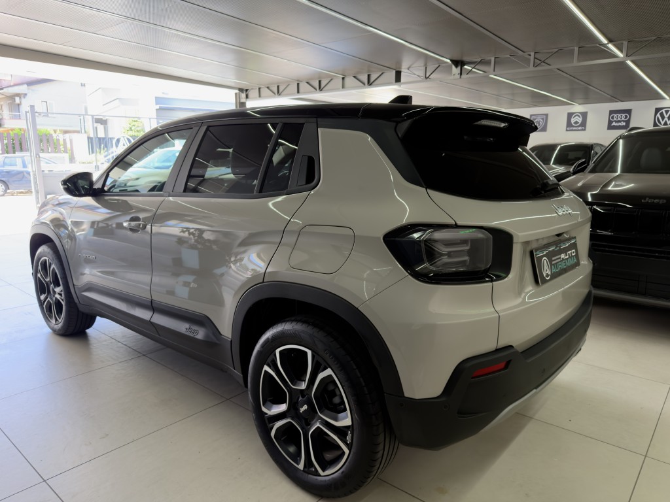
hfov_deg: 71.6
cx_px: 335
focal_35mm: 24
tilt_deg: -9.6
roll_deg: +0.4
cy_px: 251
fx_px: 465
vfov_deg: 56.8
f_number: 1.78
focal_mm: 6.76
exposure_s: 1/100
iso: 125
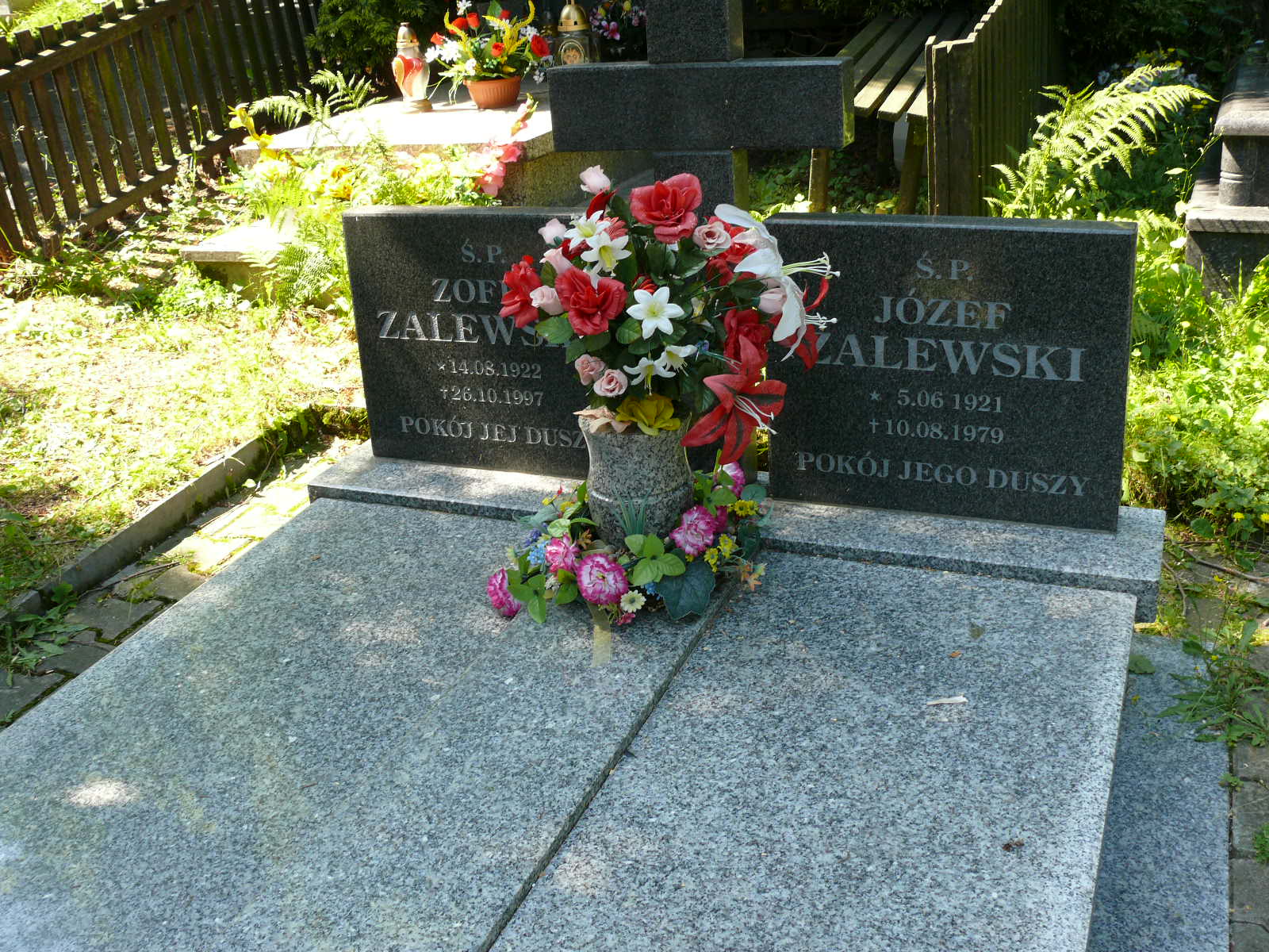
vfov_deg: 40.7
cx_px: 634
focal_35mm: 35
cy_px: 476
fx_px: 1283
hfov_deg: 52.6
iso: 100
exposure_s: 1/100
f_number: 4
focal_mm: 7.4
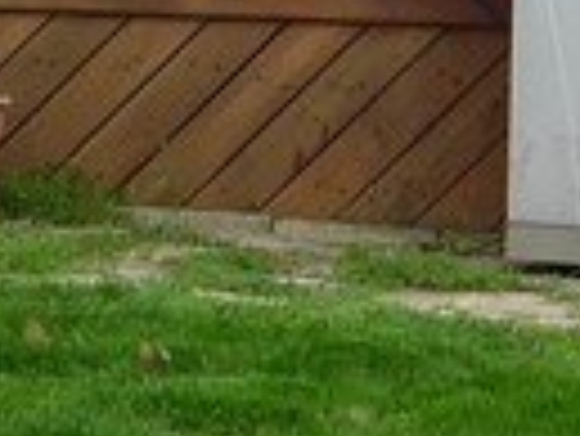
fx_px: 4796
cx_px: 243
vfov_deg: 5.0
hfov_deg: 6.9
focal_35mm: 286
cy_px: -710
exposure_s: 1/500
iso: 125
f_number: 3.5
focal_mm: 6.3
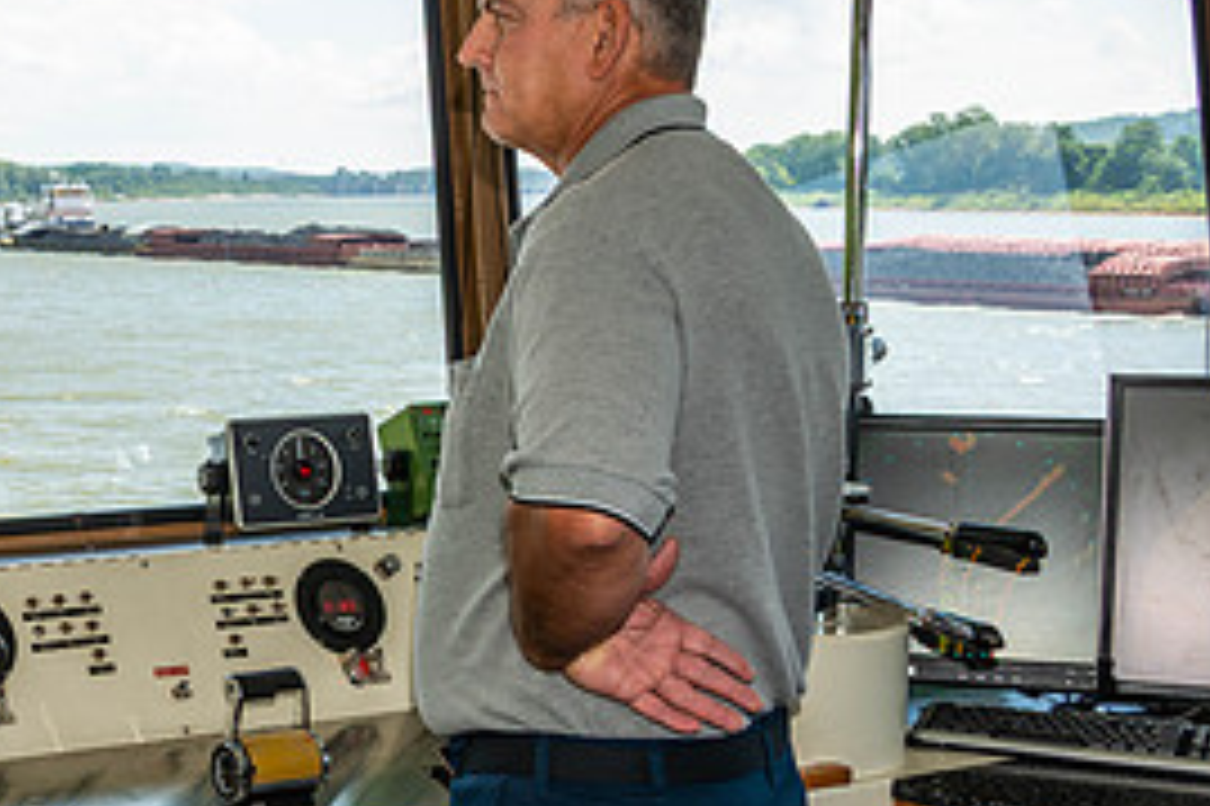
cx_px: 18
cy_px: 444
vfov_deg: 19.7
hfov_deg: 27.7
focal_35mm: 69
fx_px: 2318
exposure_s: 1/80
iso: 100
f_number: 10
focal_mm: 32
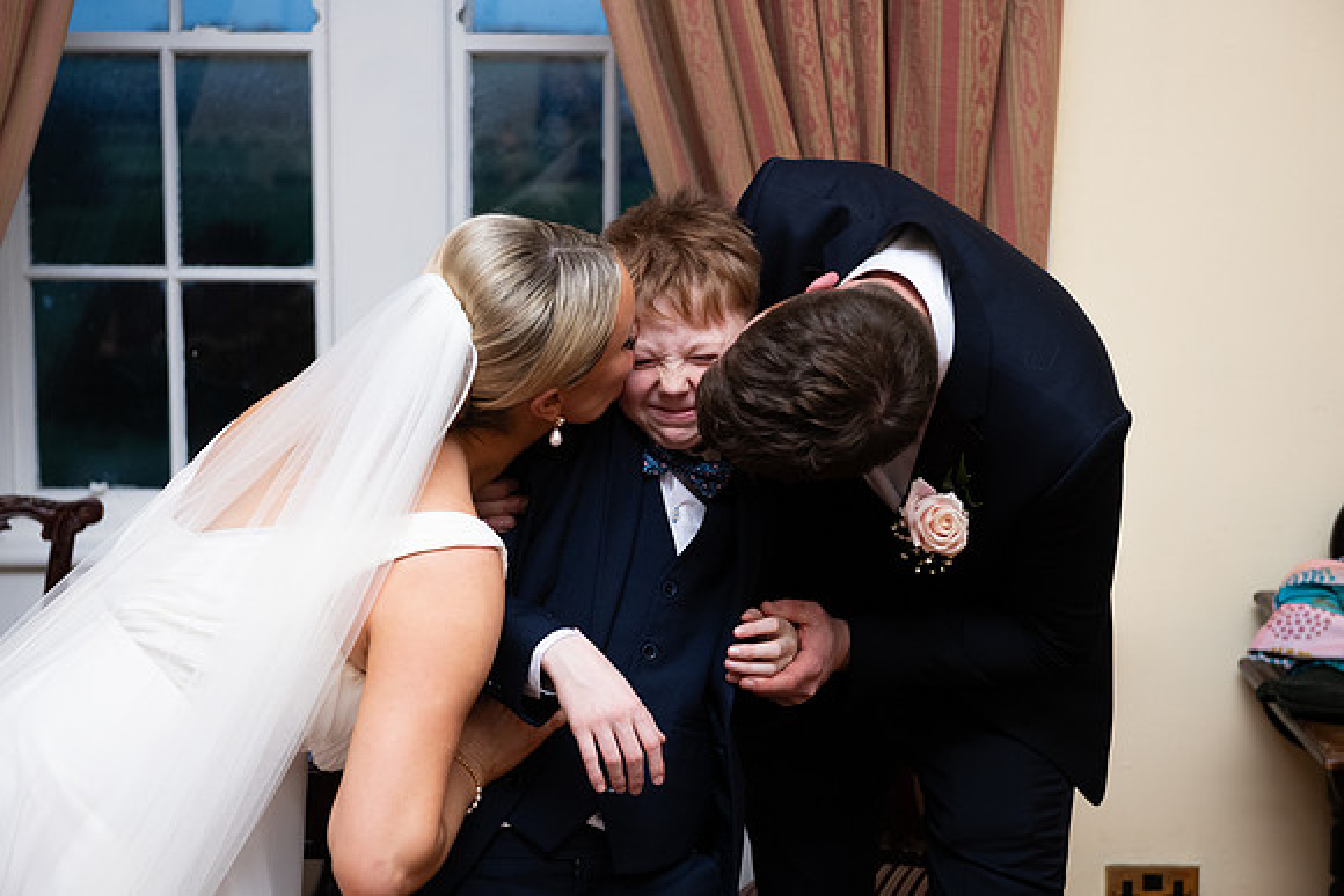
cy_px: 448
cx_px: 672
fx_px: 2614
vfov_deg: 19.5
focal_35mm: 70
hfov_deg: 28.8
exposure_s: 1/125
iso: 1000
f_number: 5
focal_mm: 70
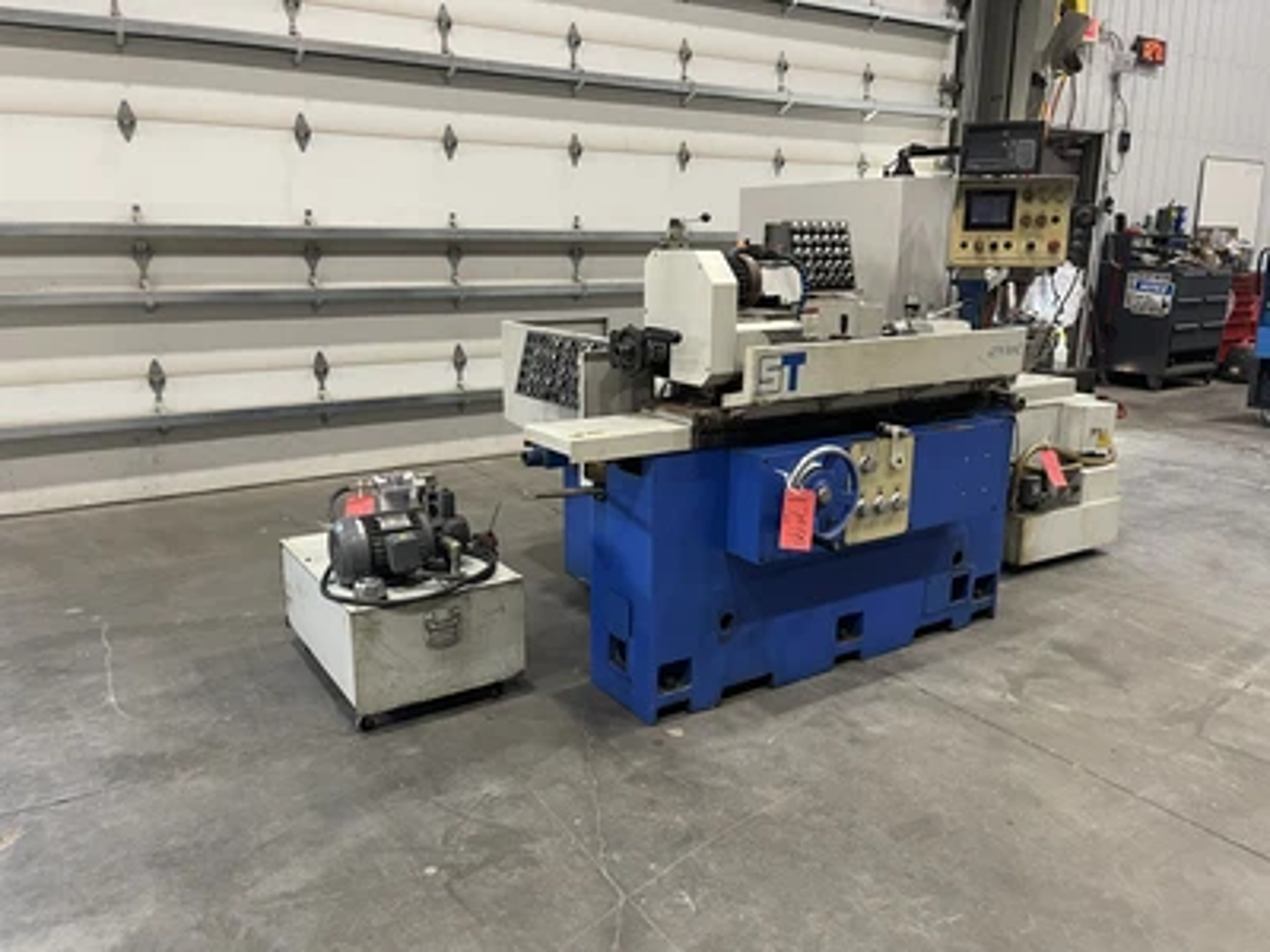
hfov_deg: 69.4
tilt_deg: -14.4
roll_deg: +0.4
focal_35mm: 25
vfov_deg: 54.9
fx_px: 917
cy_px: 476
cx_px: 635
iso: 320
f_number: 1.6
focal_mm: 5.1
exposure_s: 1/60
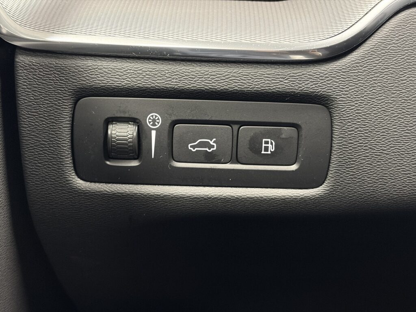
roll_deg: +1.2
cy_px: 156
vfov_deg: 28.0
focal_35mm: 52
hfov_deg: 36.8
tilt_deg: -20.6
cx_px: 208
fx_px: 625
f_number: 1.6
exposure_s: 1/20
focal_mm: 5.96
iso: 400
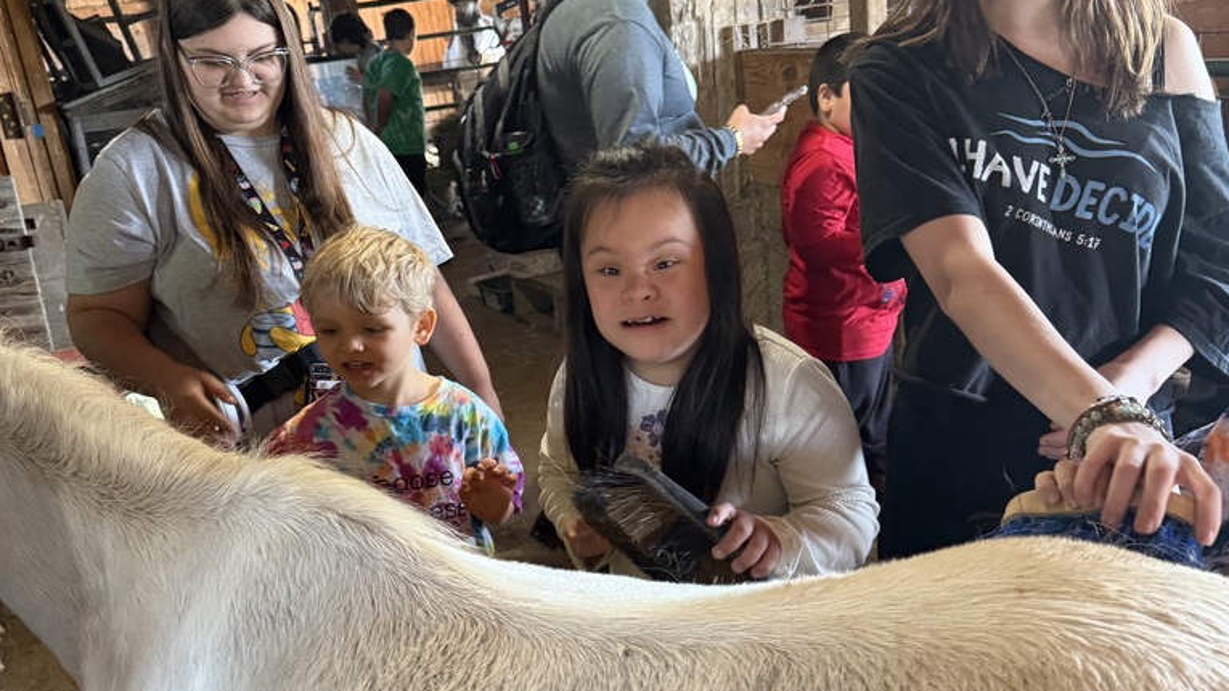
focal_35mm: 35
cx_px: 615
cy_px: 458
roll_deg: +7.3
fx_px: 1140
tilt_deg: -21.1
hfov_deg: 56.6
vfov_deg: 33.4
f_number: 1.78
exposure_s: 1/60
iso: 400
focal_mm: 6.76
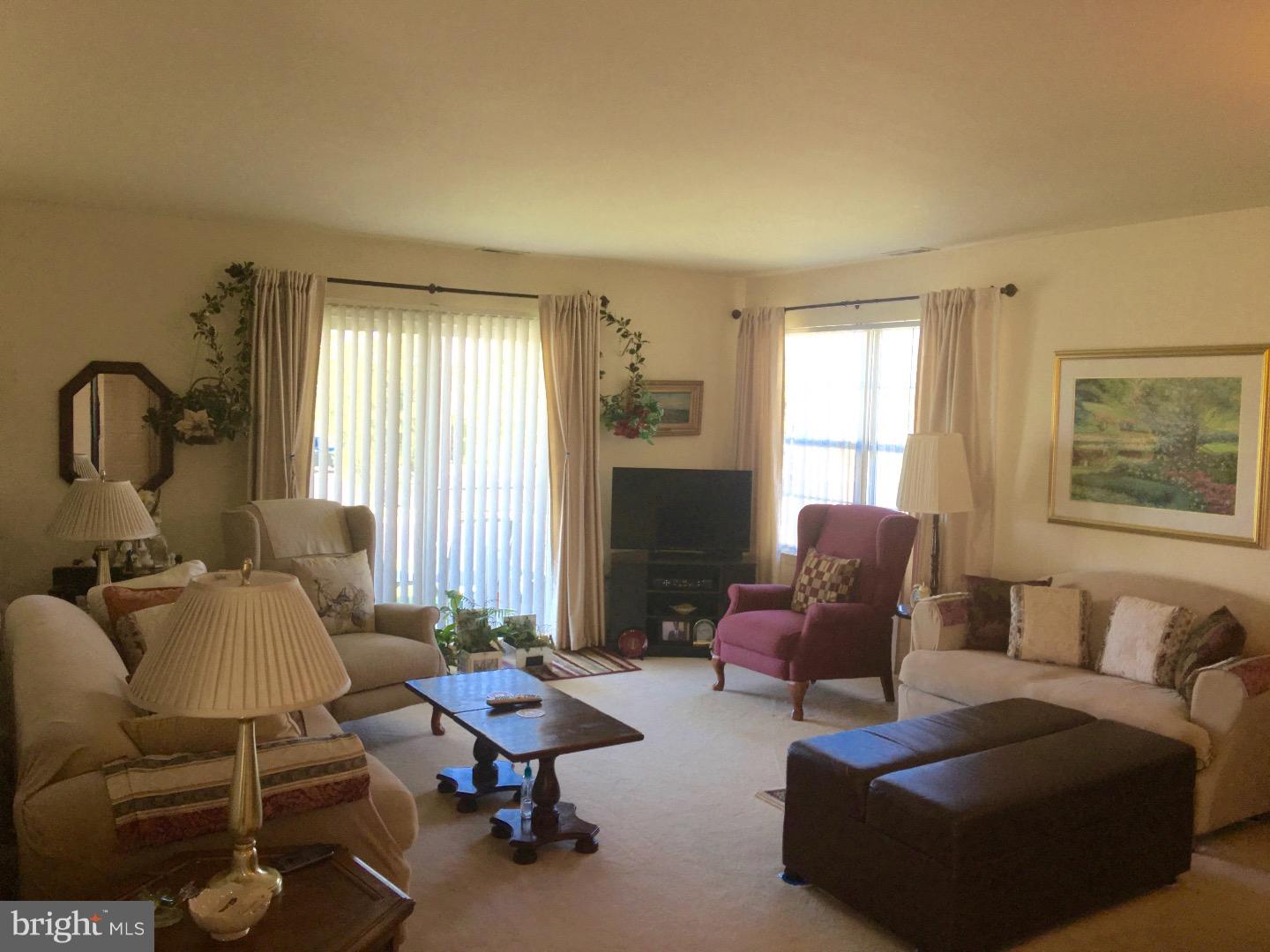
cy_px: 476
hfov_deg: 61.7
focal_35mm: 29
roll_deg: -1.7
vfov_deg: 48.2
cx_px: 635
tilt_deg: -3.3
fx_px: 1064
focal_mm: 4.15
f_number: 2.2
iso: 25
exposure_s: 1/58
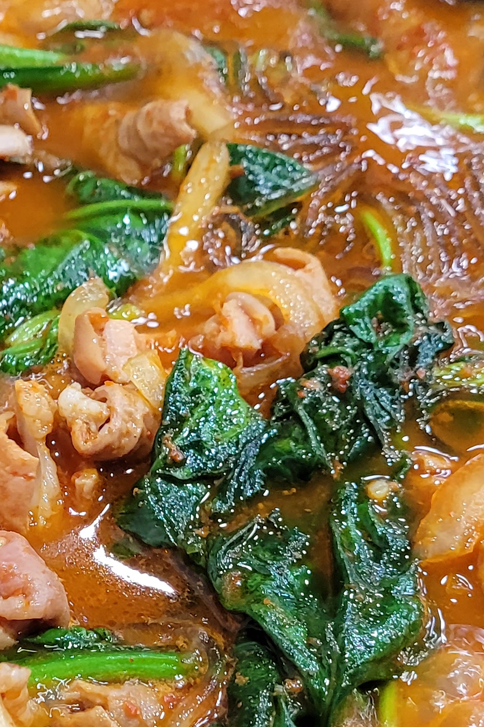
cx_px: 4
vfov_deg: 24.9
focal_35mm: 81
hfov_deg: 16.5
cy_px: 509
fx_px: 1634
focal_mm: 5.4
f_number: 1.8
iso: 250
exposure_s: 1/40
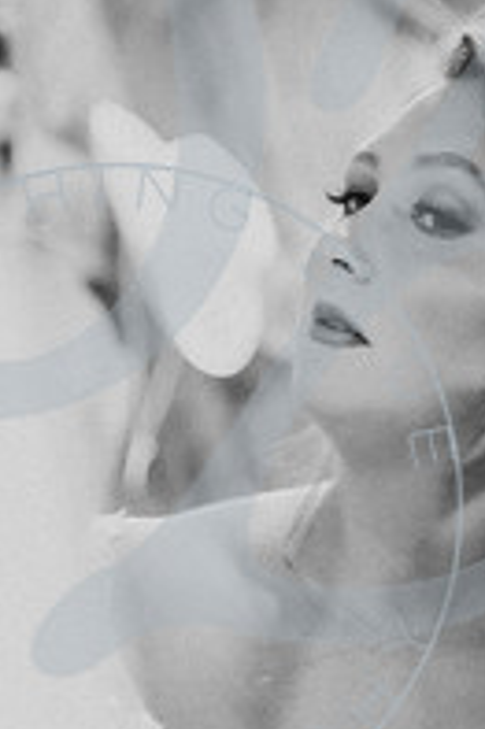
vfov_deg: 12.8
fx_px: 3239
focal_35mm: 160
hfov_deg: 8.6
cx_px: 285
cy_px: 226
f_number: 2.8
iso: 2500
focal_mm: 70
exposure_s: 1/125
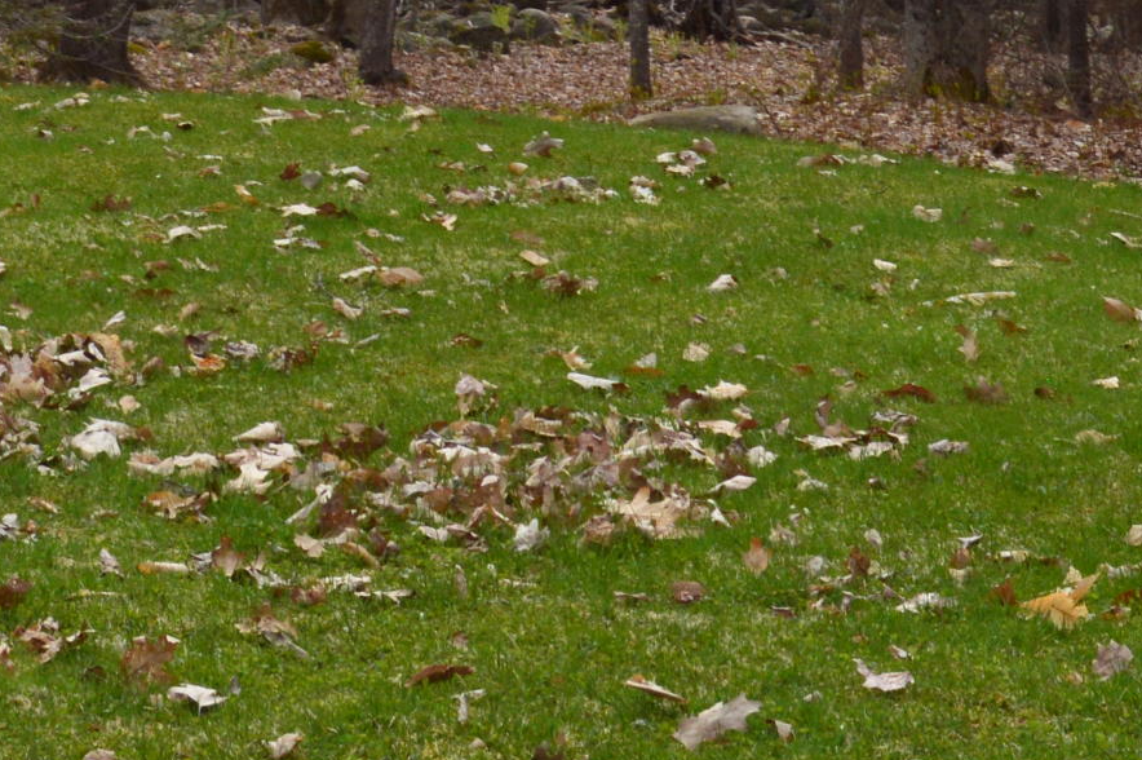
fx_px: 5484
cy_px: -480
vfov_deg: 7.7
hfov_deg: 11.9
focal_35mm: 173
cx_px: 421
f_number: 10
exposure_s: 1/200
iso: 400
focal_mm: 34
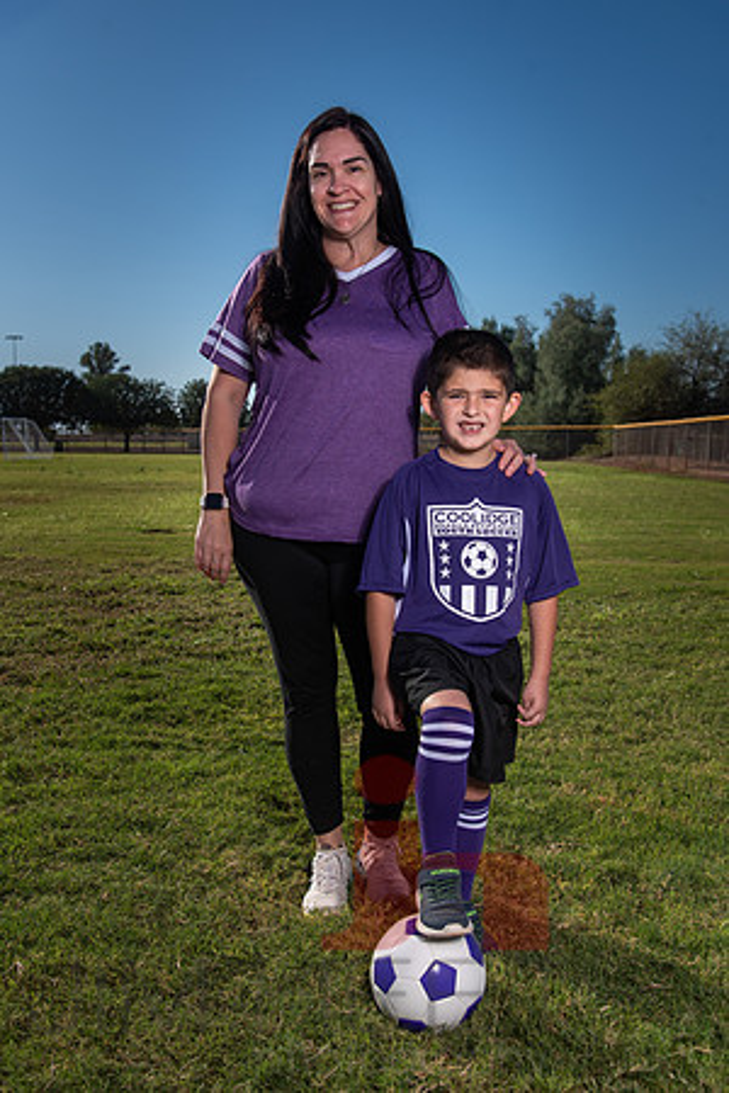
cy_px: 546
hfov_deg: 37.9
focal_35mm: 35
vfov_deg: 54.4
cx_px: 364
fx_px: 1063
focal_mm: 35
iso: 100
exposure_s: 1/1000
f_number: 5.6
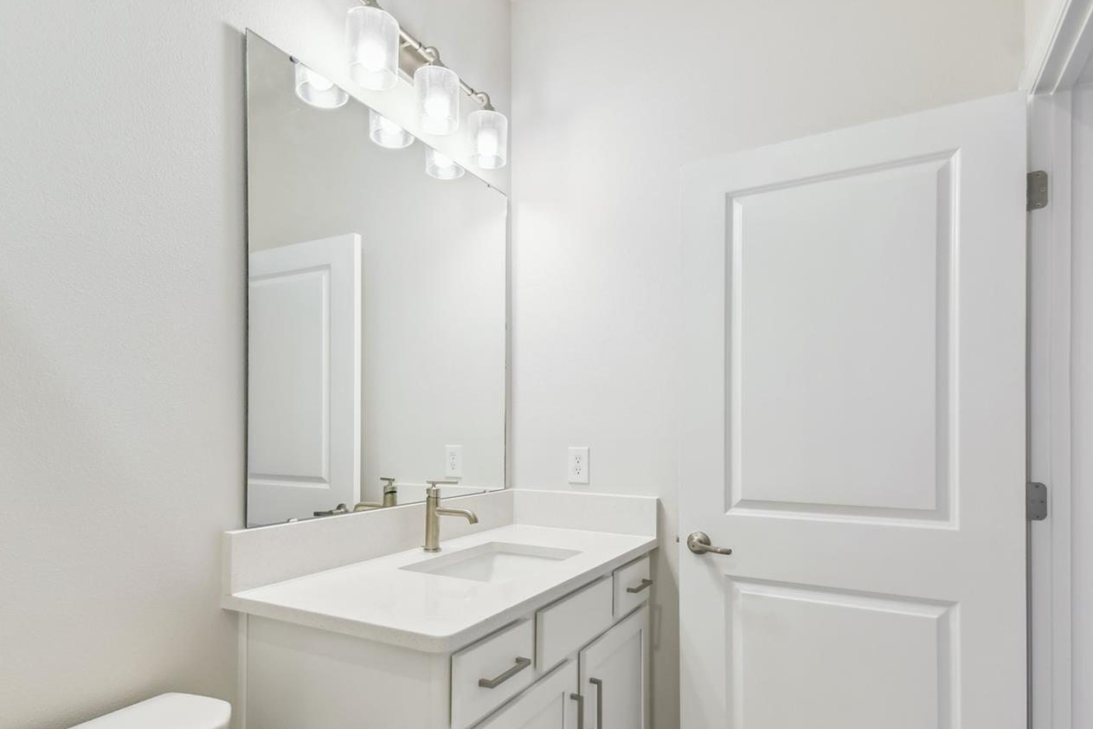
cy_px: 411
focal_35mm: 19
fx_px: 577
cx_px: 547
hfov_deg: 86.9
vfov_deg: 64.3
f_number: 7.1
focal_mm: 10
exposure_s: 1/25
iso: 100
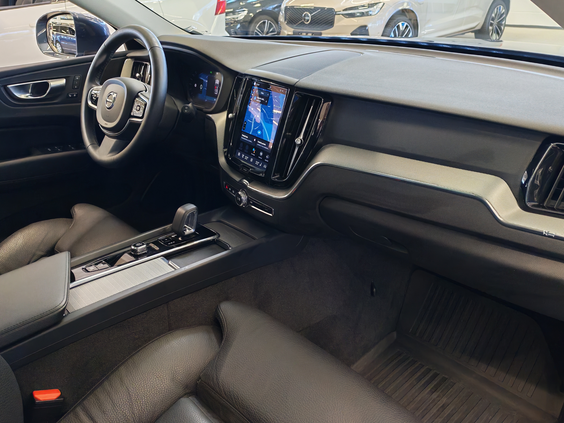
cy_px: 212
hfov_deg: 58.4
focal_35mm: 31
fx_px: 505
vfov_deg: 45.4
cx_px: 282
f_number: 1.9
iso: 1000
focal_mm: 6.12
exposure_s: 1/100
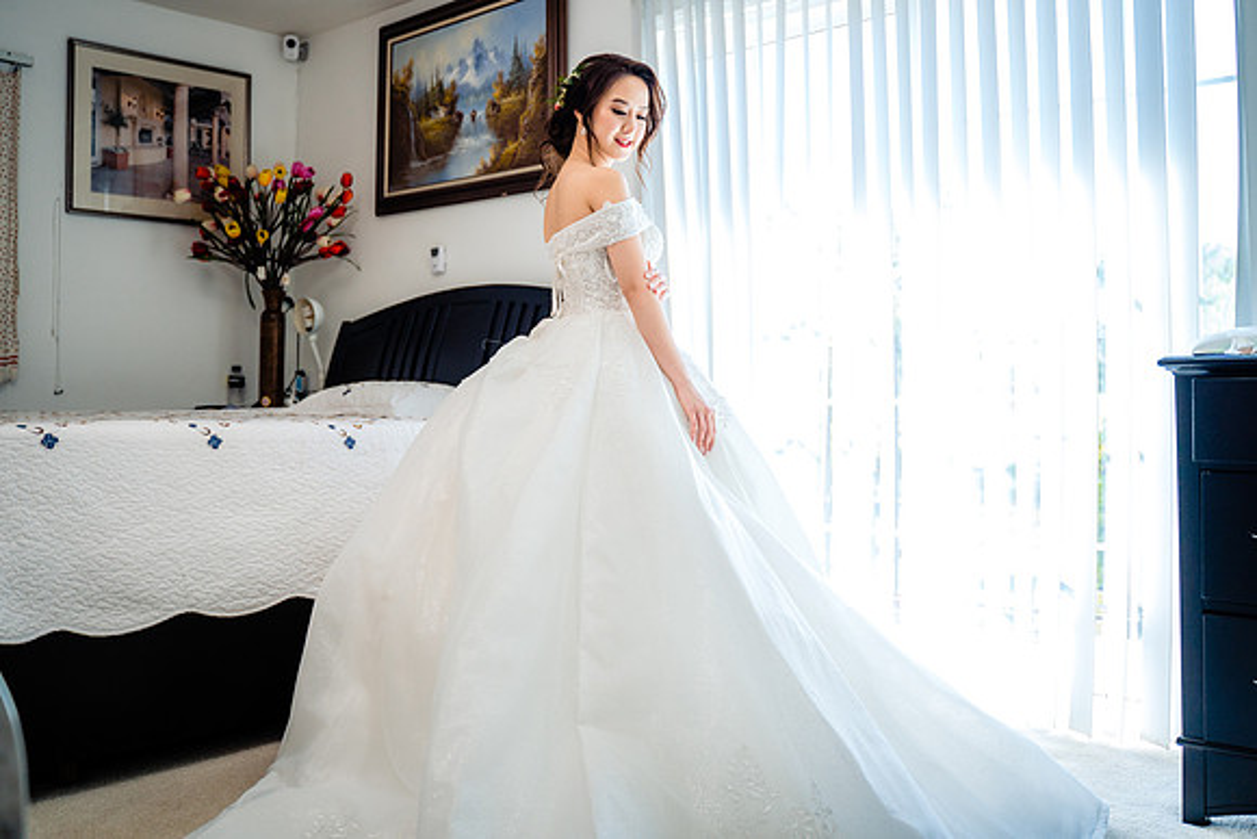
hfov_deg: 59.5
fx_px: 1099
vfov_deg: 41.7
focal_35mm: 31
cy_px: 372
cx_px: 635
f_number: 2.8
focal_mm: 28
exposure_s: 1/320
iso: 500
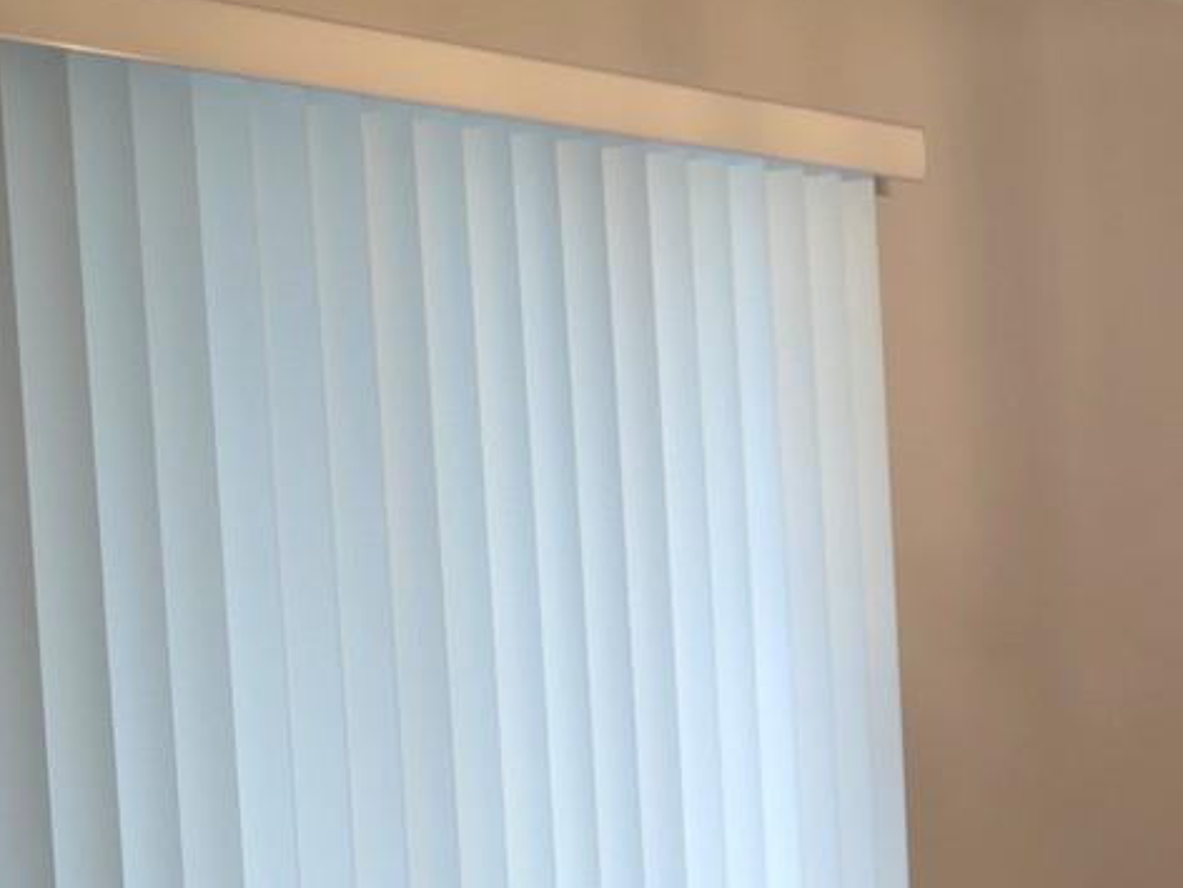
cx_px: 1624
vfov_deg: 18.7
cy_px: 687
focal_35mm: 78
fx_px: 2666
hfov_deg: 22.0
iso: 125
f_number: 1.7
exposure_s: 1/60
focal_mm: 6.3
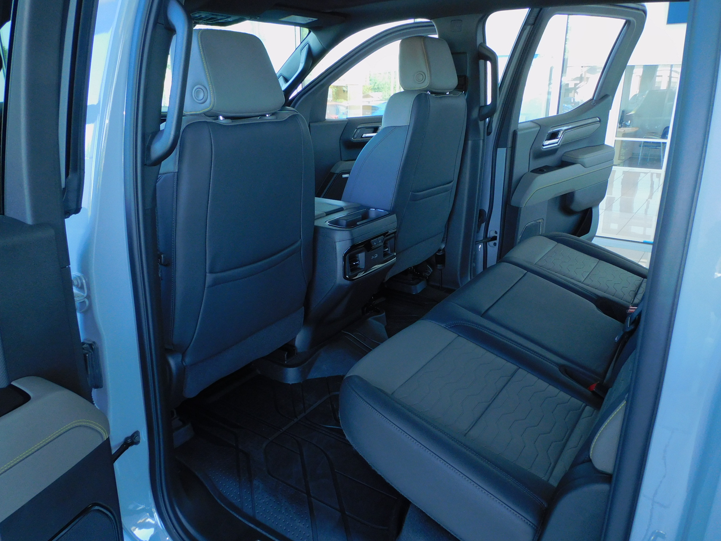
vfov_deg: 54.9
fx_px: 521
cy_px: 277
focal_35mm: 25
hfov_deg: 69.4
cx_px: 360
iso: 200
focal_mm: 4.3
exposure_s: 1/30
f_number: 3.3
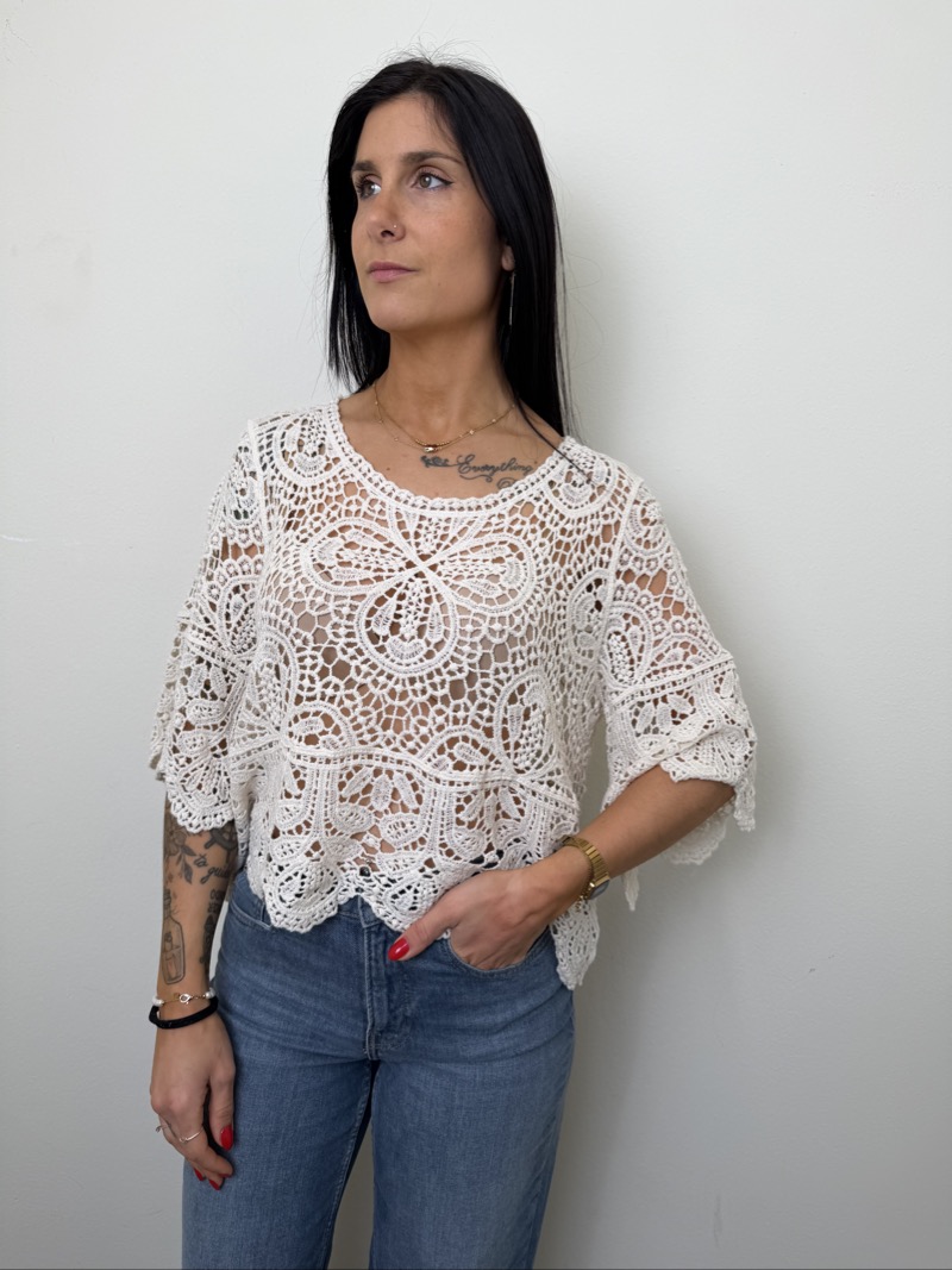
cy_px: 635
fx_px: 880
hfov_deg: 56.8
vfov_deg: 71.6
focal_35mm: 24
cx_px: 476
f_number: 1.78
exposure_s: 1/430
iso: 80
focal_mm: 6.76
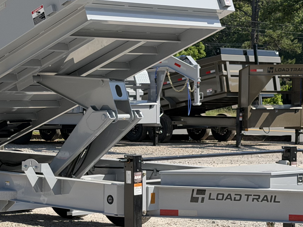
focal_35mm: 114
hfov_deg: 17.2
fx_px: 998
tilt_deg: -1.6
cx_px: 73
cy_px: 109
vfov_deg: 13.0
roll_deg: +0.7
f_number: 1.78
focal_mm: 6.76
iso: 80
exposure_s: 1/4878
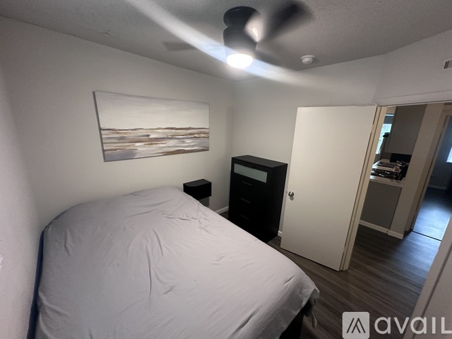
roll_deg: -1.2
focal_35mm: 14
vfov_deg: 85.7
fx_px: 183
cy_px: 170
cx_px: 226
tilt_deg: -13.4
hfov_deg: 102.1
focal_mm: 2.22
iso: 320
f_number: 2.2
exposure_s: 1/60
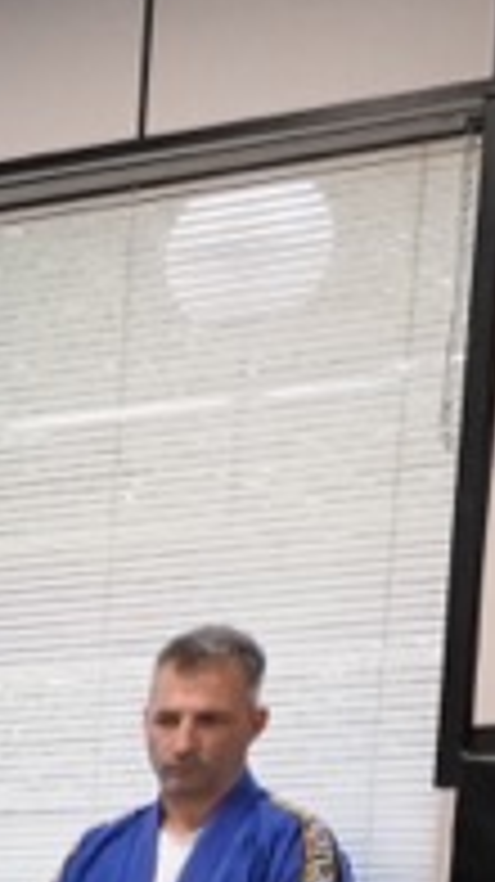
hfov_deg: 5.1
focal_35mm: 192
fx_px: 4493
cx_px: -1908
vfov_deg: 9.9
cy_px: 2063
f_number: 5
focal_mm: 25.7
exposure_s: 1/100
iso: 4000
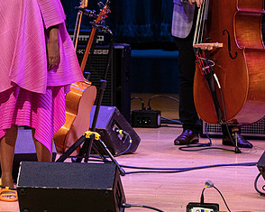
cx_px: 24
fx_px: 4798
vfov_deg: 2.5
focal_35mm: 612
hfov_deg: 3.2
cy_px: 44
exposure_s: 1/320
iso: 4000
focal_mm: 330
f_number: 9
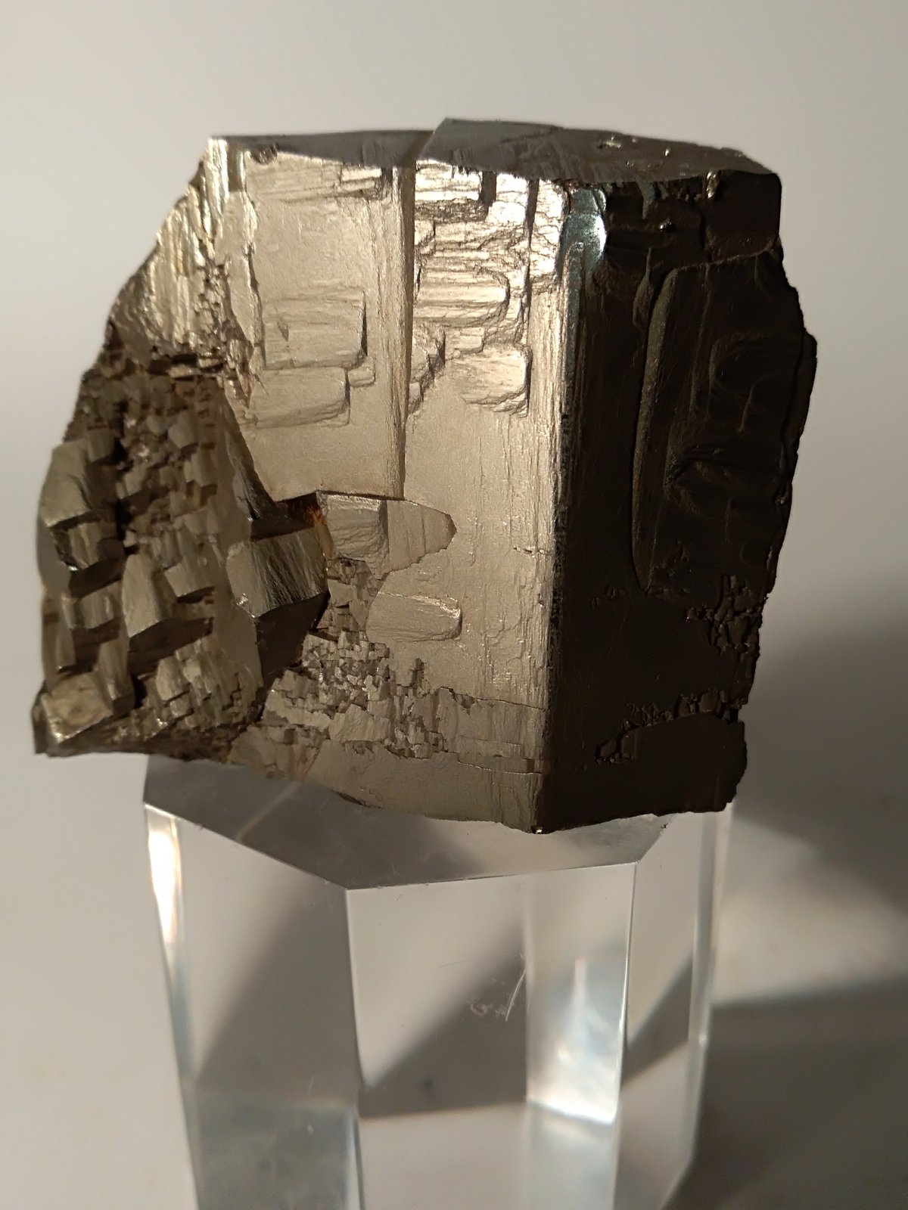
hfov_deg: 53.1
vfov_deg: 67.3
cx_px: 454
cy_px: 605
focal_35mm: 26
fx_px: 909
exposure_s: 1/33.3
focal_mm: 3.54
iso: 173
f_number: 2
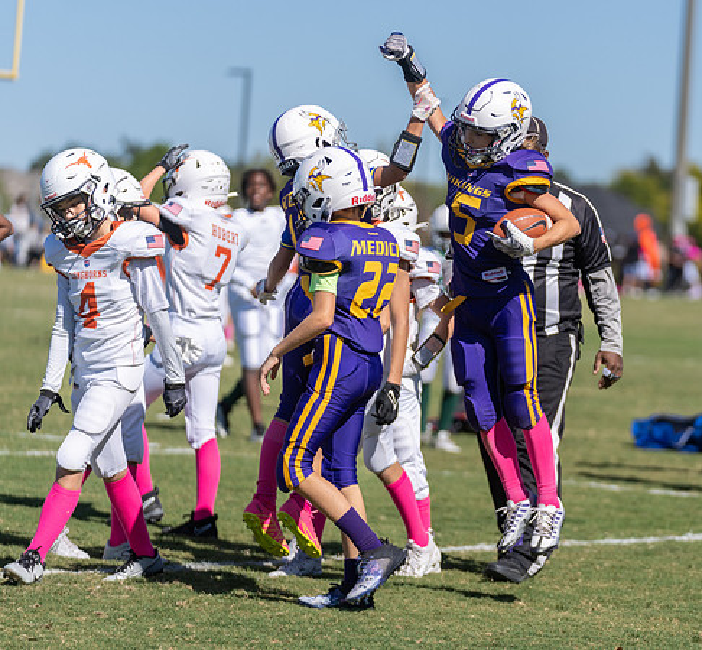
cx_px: 510
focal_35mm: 221
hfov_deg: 8.2
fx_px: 4882
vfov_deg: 7.6
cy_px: 346
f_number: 2.8
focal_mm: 161
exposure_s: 1/3200
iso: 100
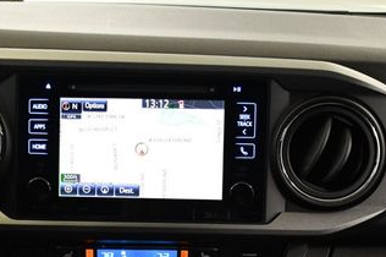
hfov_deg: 24.9
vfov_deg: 16.6
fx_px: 868
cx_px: 126
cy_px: 237
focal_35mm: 81
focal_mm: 27
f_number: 4
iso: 3200
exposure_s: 1/80
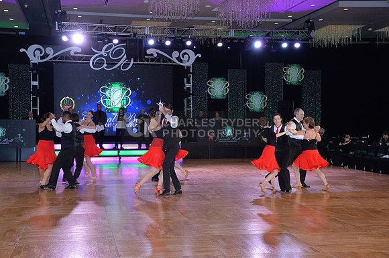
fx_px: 626
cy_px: 129
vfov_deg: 23.3
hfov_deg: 34.5
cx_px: 194
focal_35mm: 58
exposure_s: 1/250
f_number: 8
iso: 3200
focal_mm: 58
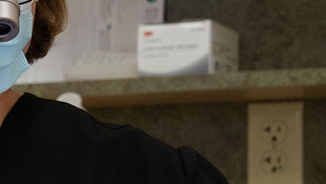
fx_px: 1677
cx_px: -39
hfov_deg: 10.9
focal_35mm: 194
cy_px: 210
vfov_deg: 6.2
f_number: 5.6
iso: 2000
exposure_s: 1/160
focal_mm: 48
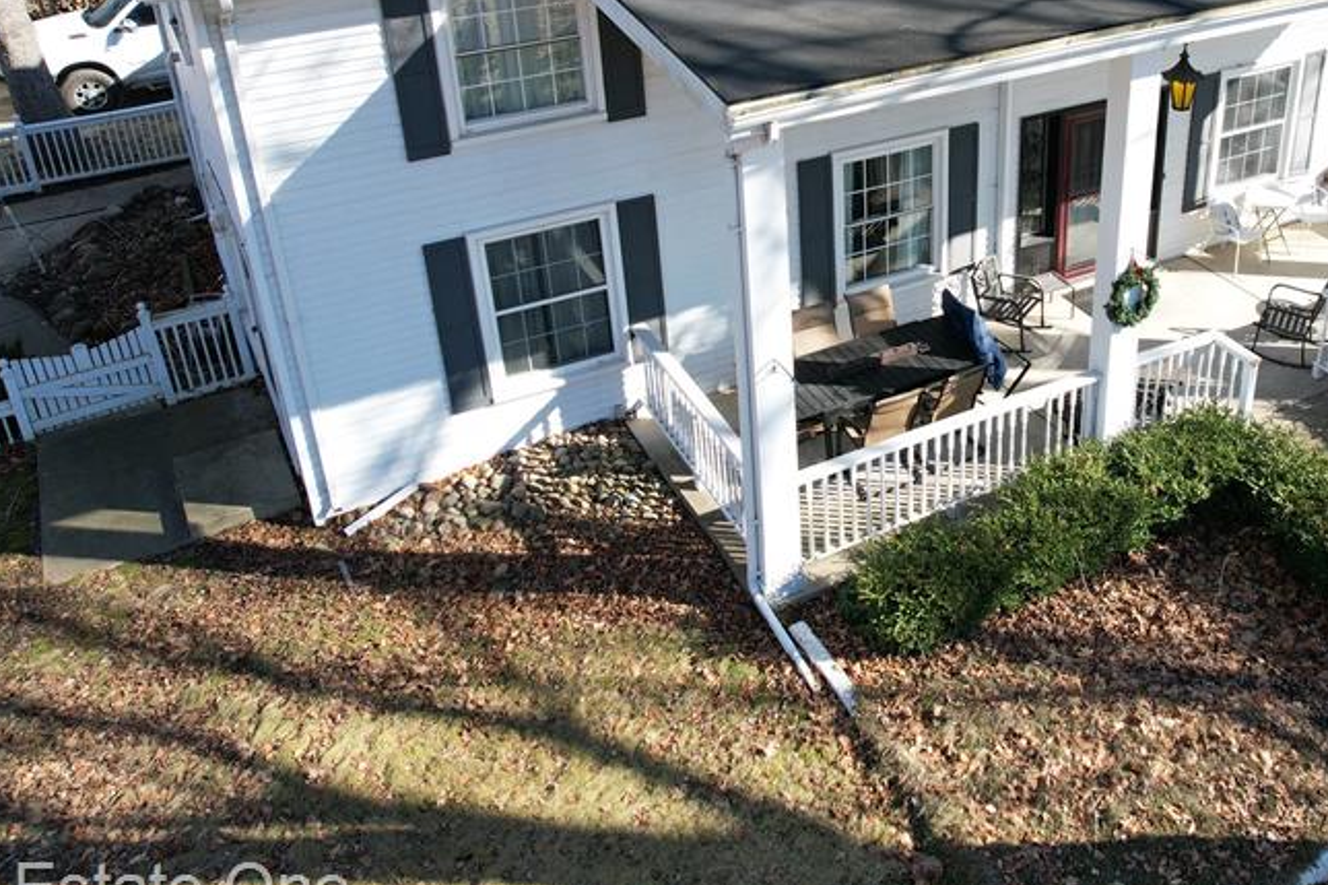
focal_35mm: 35
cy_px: 233
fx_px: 1291
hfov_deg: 53.2
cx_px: 899
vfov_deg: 37.0
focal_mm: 8.38
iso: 130
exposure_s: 1/500
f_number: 2.8
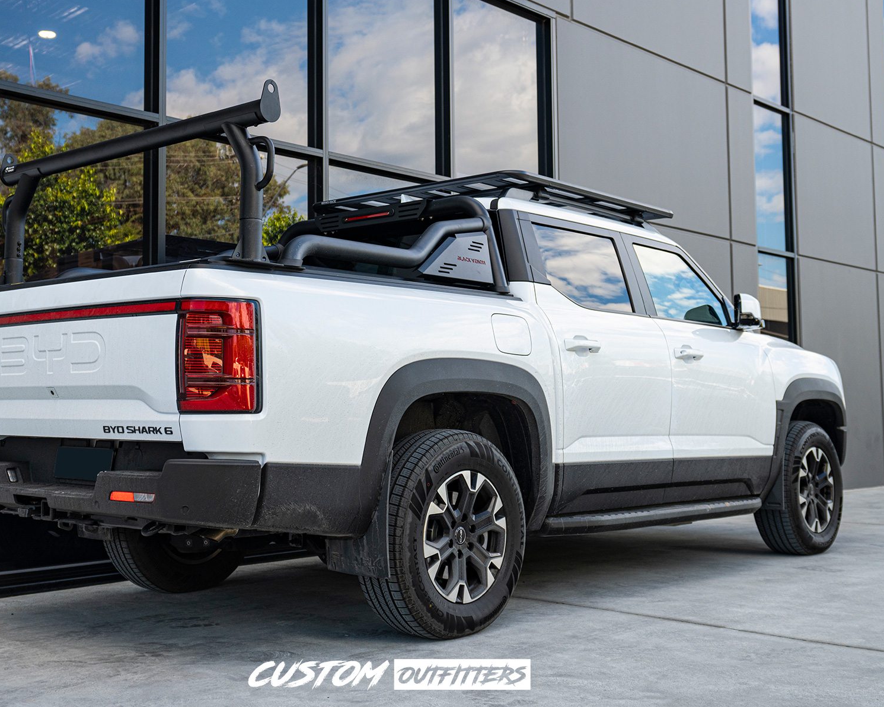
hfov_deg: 52.7
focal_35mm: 34
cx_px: 389
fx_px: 889
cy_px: 353
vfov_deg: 43.3
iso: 160
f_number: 4
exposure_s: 1/160
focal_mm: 30
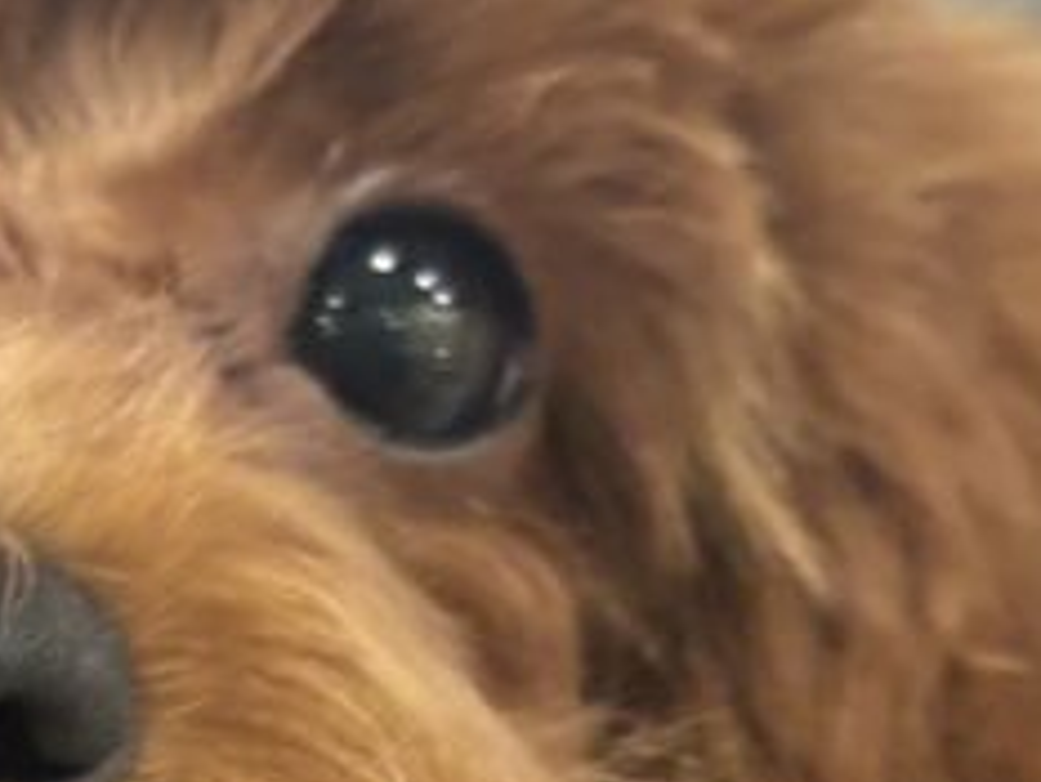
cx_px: -13
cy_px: 1358
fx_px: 4032
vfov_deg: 10.5
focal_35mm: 134
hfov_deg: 14.5
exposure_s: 1/50
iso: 100
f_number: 1.6
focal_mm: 5.96
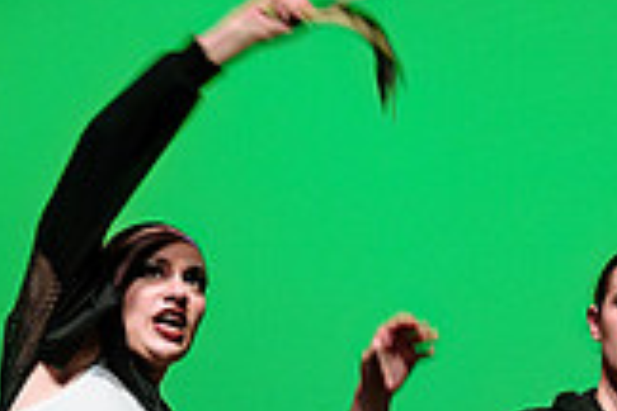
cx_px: 461
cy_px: 733
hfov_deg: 9.7
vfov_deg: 6.4
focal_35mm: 211
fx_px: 3616
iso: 1600
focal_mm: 55
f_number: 2.8
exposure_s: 1/270
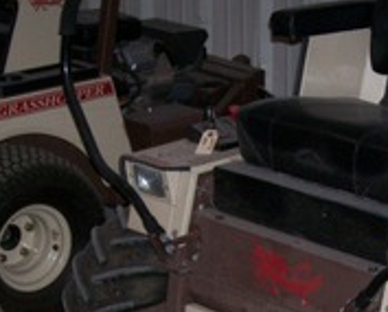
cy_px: 325
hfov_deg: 15.2
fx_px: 1448
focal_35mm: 126
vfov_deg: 12.1
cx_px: 267
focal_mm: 7
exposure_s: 1/68.5
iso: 80
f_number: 2.9
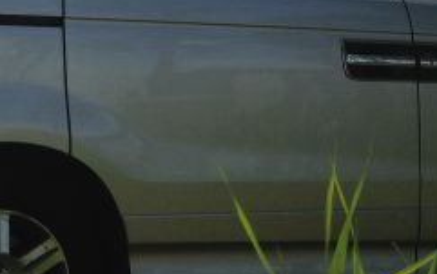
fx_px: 1466
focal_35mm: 123
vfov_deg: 10.6
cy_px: -15
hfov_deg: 17.0
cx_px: 230
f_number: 2.4
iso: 50
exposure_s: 1/3460
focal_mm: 4.28
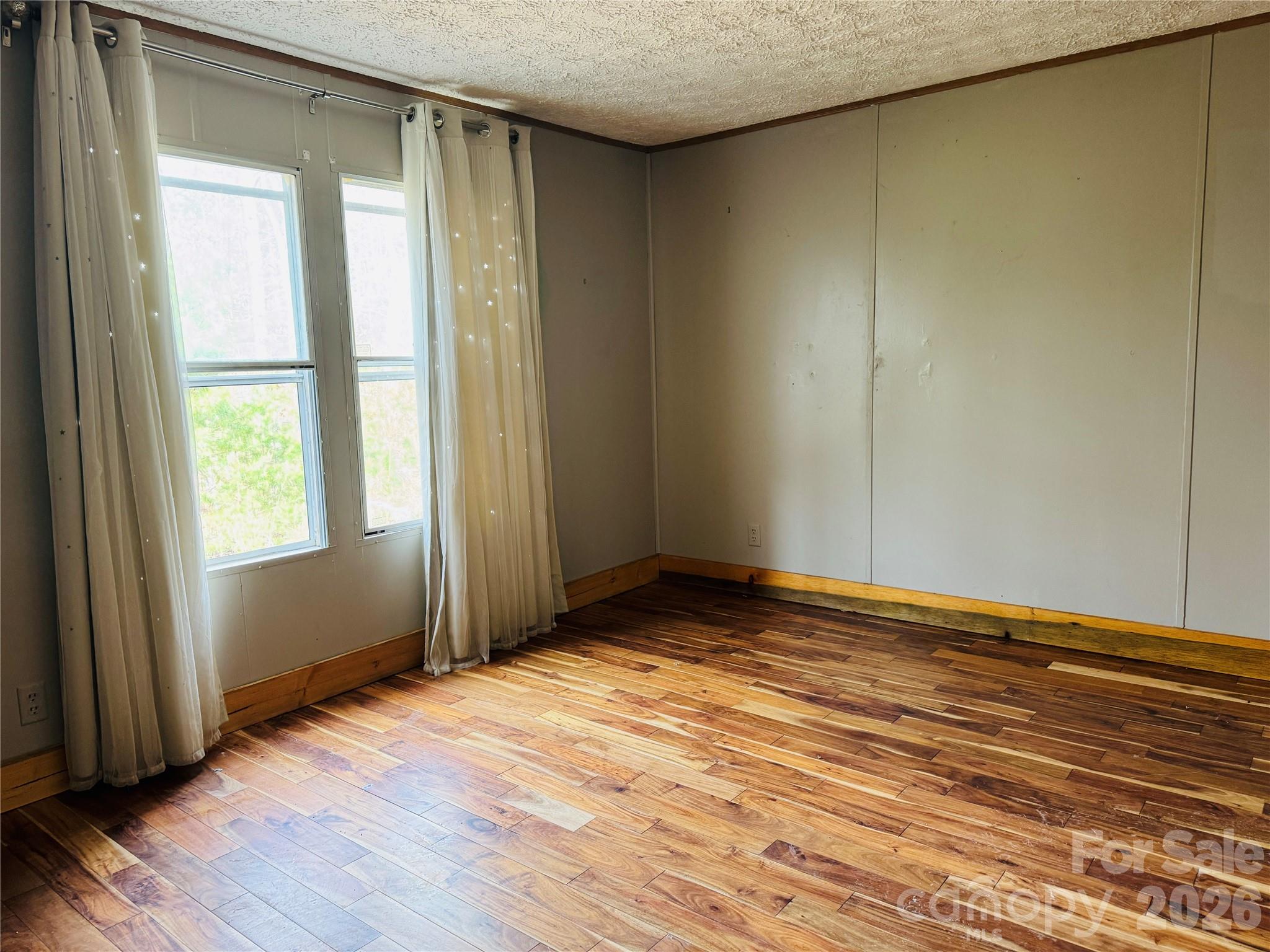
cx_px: 635
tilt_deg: -7.6
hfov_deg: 71.6
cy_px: 476
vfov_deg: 56.8
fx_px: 881
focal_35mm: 24
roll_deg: +2.0
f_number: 1.78
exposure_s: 1/84
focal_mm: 6.76
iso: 200
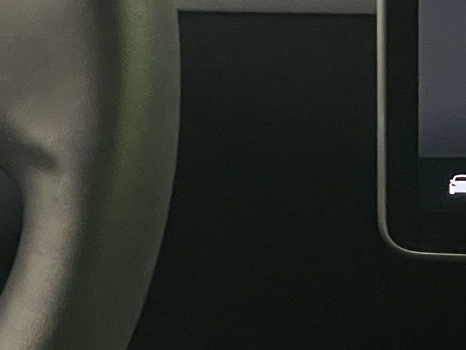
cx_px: 949
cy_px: 246
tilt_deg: -17.8
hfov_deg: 7.9
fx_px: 3204
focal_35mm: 238
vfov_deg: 6.2
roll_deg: -0.5
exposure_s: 1/50
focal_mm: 6
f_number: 2
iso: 640
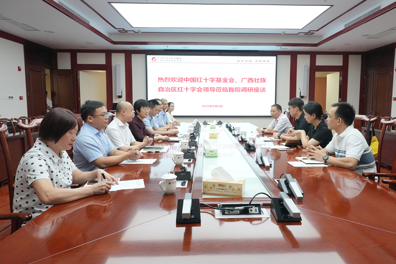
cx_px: 198
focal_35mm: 24
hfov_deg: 73.8
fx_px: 264
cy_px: 132
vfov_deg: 53.1
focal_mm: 16
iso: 3200
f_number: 8
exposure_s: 1/125
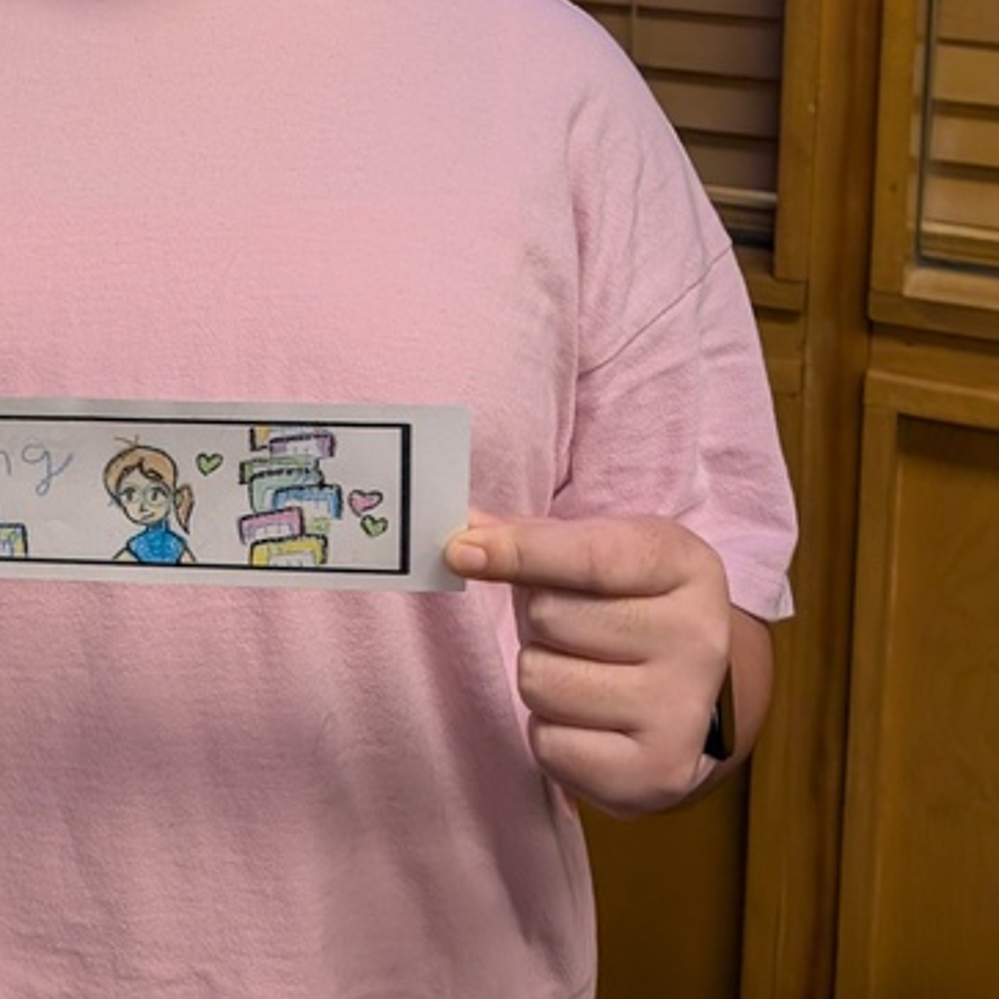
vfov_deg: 25.9
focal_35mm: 60
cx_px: 89
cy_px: -162
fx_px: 1959
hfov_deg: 27.5
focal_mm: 6.9
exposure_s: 1/203
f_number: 1.68
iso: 154
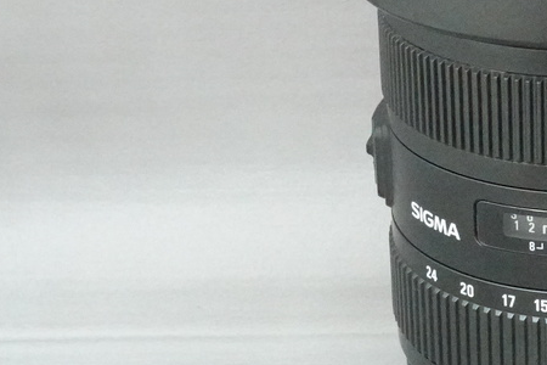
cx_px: 604
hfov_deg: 15.6
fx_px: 1945
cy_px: 106
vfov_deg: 10.7
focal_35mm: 128
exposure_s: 1/50
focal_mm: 18.24
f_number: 8
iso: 6400
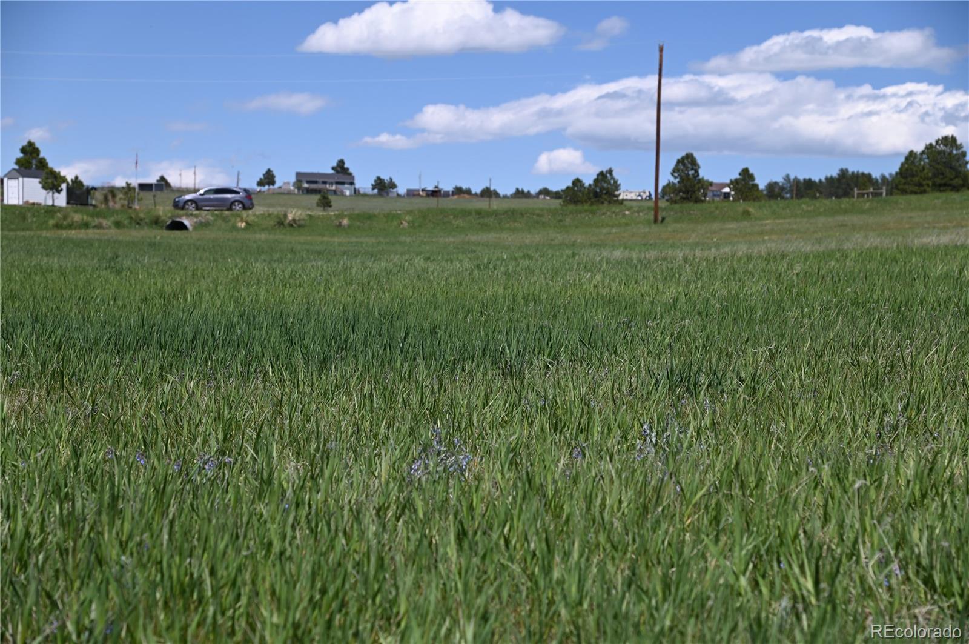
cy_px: 322
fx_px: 2097
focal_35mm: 78
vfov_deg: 17.5
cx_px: 484
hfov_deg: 26.0
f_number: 6.3
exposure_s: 1/640
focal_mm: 78
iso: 100
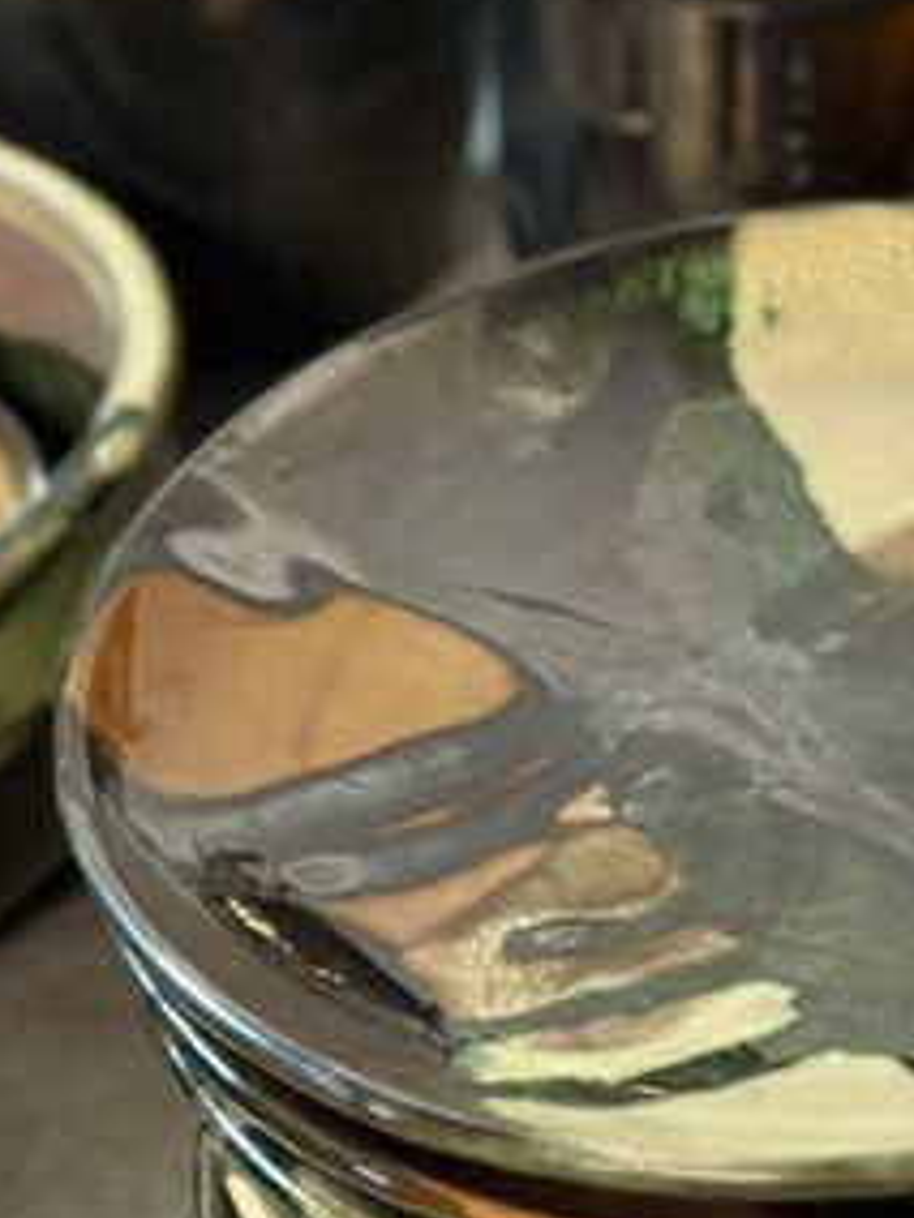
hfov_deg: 8.4
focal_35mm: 173
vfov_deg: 11.1
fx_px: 6091
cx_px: 1468
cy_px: -476
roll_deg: -2.9
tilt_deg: -23.1
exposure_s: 1/33
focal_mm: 6.86
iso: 500
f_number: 1.78
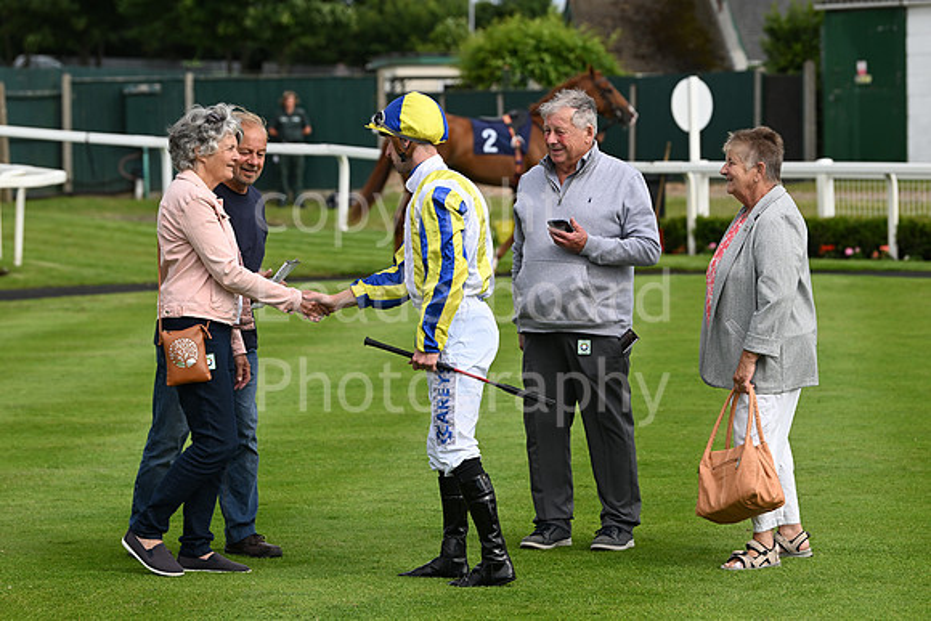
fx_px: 3751
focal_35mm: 145
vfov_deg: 9.5
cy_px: 310
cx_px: 466
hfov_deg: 14.2
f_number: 5.6
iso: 500
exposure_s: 1/2000
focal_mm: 145
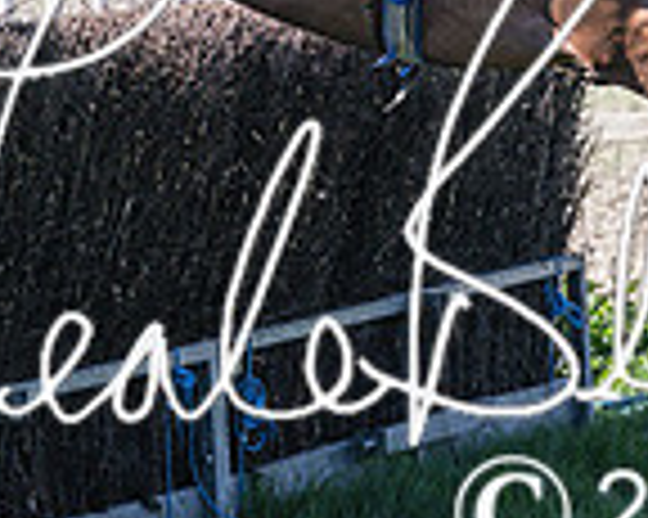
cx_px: 535
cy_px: -162
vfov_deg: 4.6
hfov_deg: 5.8
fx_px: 6382
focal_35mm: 333
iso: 200
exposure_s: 1/2000
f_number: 4
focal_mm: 70
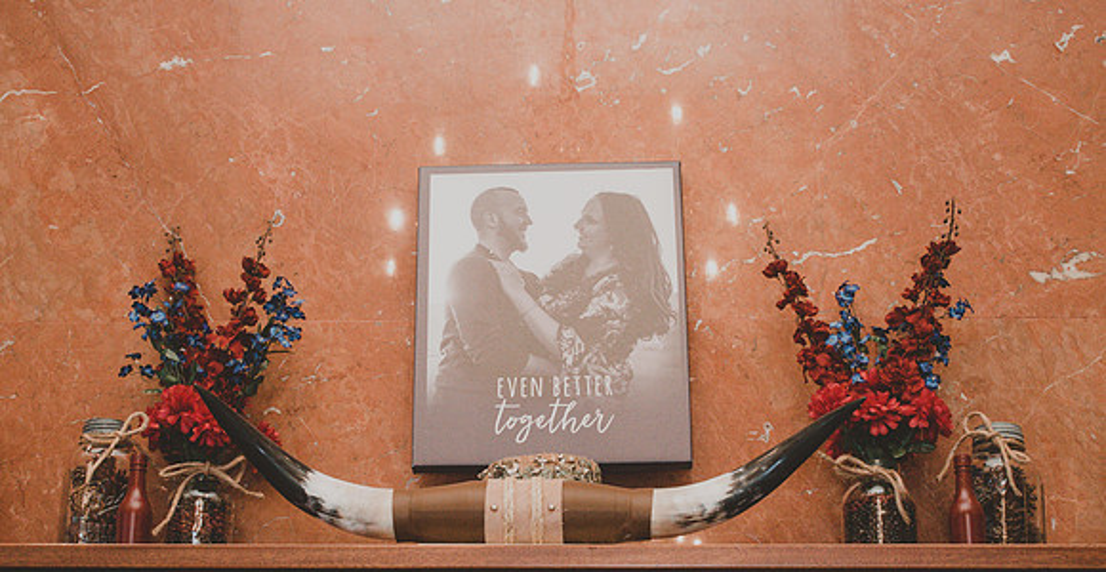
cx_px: 545
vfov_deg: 16.8
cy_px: 374
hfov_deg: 31.9
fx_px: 1934
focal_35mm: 67
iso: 3600
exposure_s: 1/60
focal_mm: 40
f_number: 5
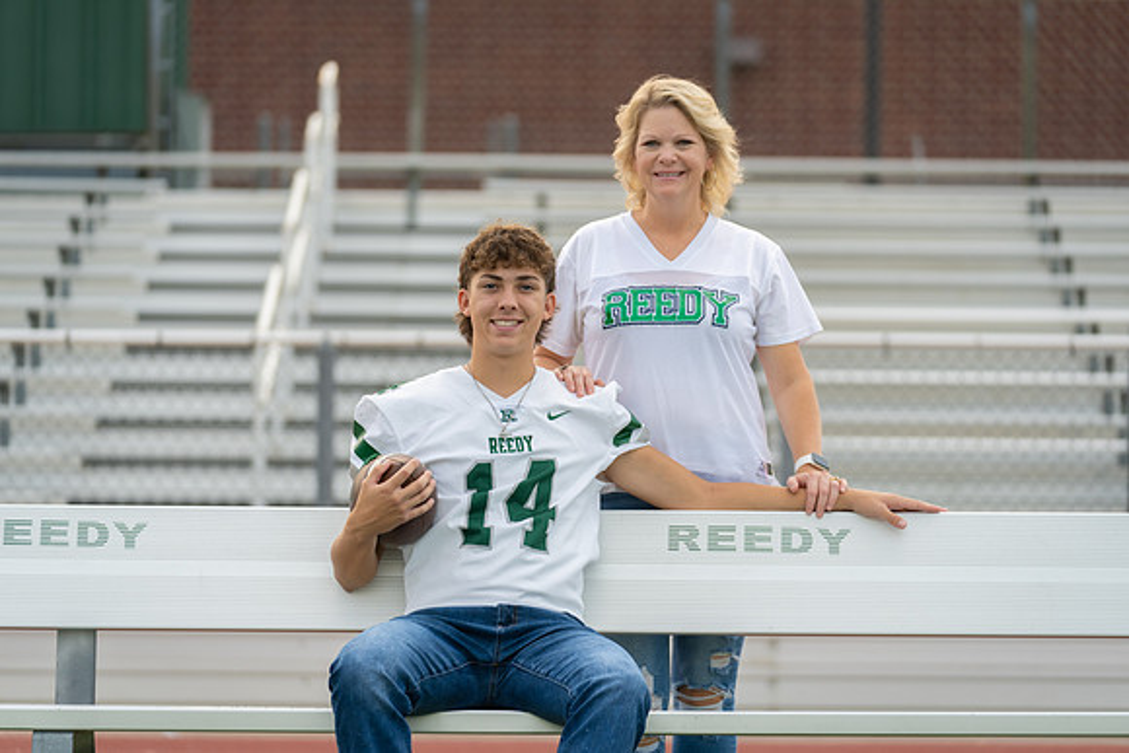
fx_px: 4172
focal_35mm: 133
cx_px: 564
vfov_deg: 10.3
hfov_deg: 15.4
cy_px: 376
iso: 100
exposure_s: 1/320
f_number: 2.8
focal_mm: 133
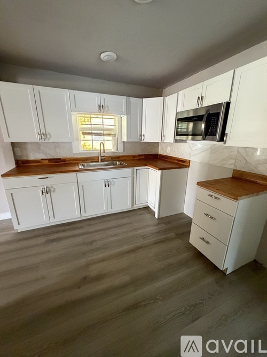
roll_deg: -1.0
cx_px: 134
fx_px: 144
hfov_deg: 85.7
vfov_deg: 102.1
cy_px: 178
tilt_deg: -16.4
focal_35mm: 14
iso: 640
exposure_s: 1/60
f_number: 2.2
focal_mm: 2.22
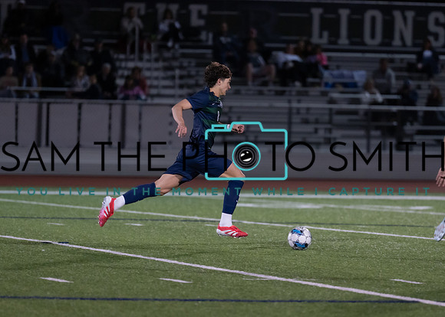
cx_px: 245
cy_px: 177
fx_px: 3543
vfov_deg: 5.1
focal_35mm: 280
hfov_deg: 7.2
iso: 2500
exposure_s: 1/1000
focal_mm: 200
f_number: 2.8
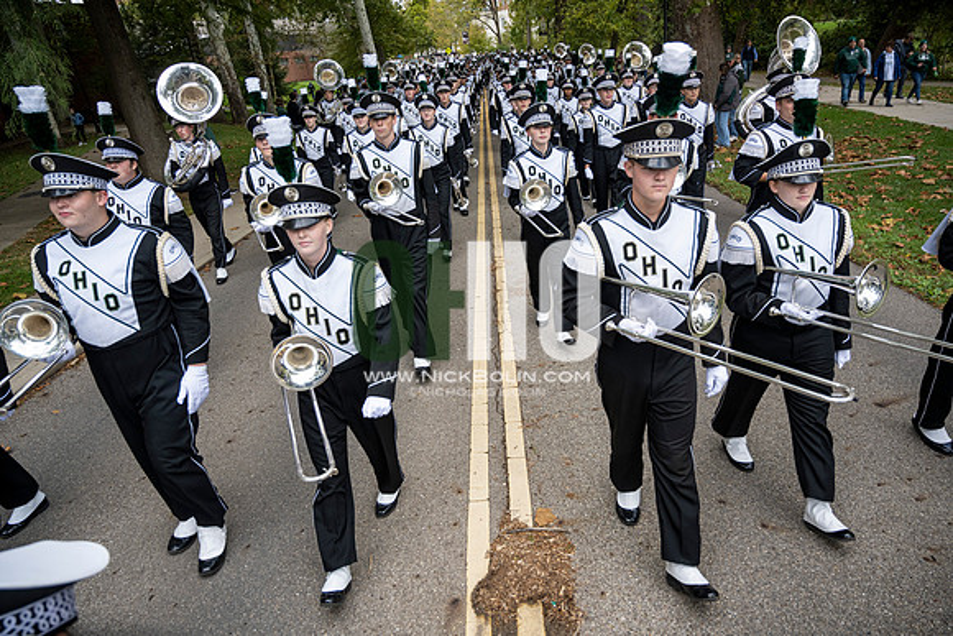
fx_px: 635
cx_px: 476
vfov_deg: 53.2
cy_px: 318
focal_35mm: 24
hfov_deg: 73.7
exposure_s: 1/1000
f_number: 4
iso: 500
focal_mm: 24
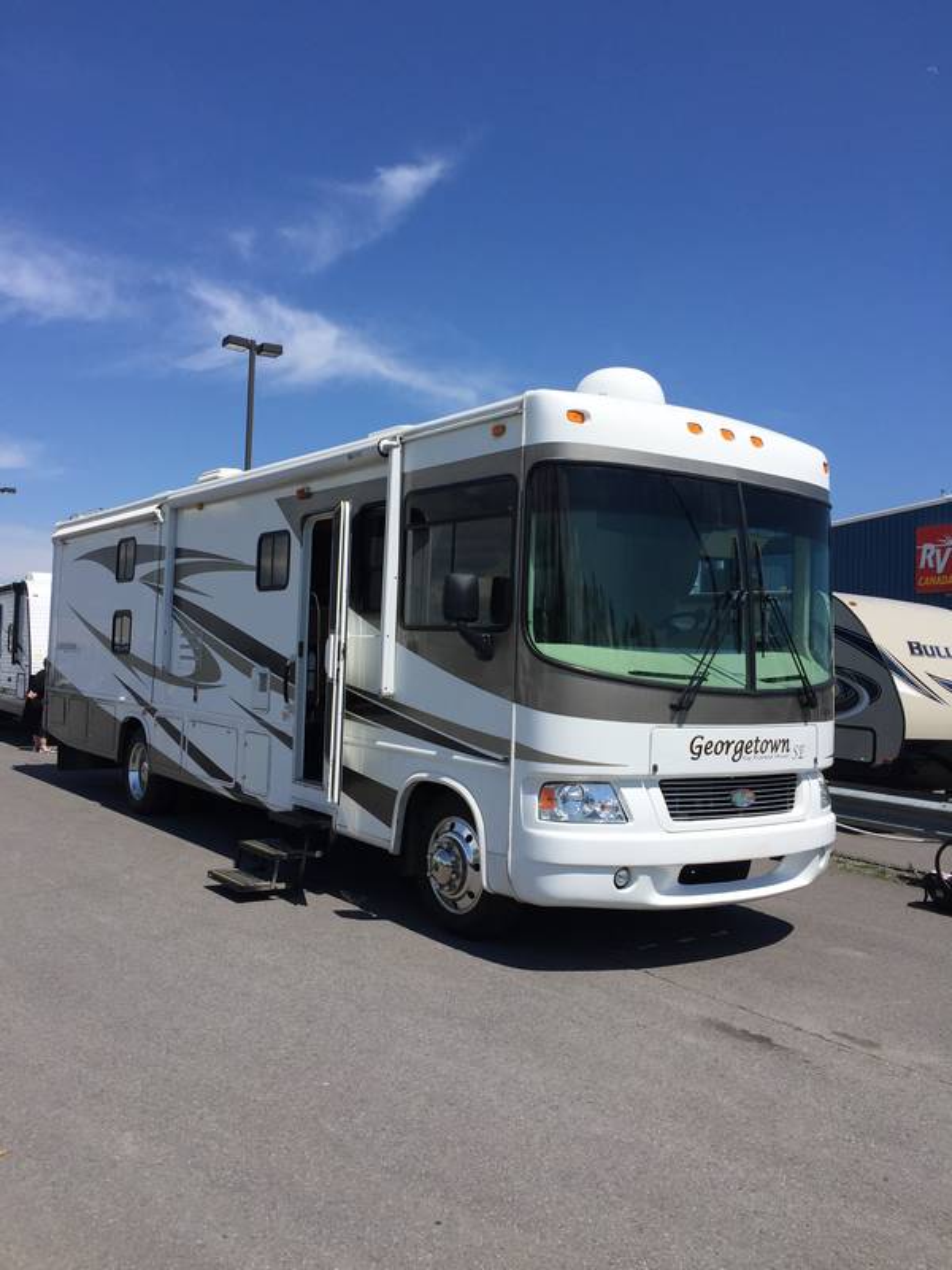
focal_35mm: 29
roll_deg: -1.9
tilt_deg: +5.1
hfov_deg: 48.2
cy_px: 635
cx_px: 476
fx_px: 1063
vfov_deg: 61.7
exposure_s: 1/3597
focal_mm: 4.15
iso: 32
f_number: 2.2
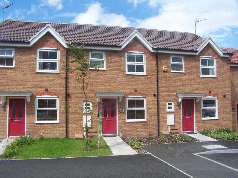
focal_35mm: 38
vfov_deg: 37.7
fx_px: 261
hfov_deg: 49.0
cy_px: 89
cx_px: 119
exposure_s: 1/320
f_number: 4
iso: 64
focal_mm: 6.3
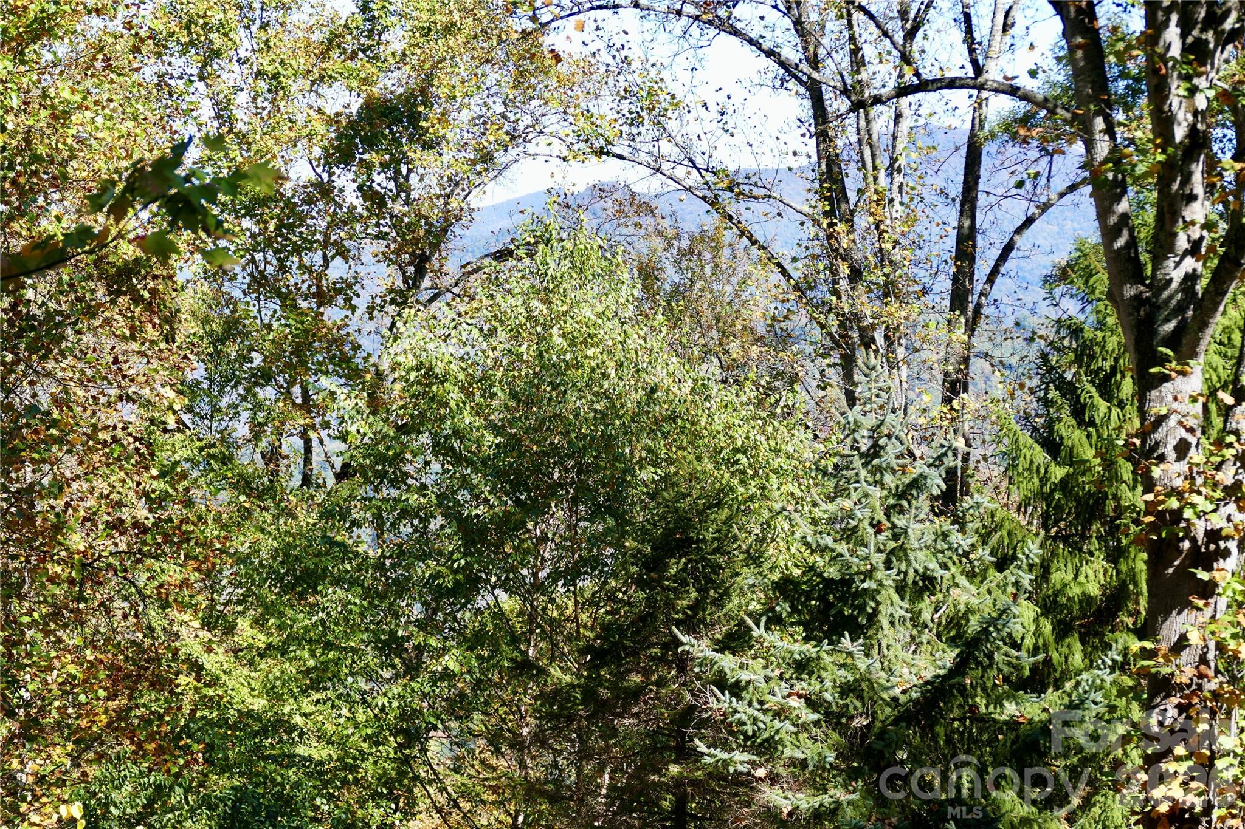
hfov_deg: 16.3
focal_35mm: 126
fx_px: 4357
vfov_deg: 10.9
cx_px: 622
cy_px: 414
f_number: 3.9
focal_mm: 45.89
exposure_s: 1/400
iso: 125
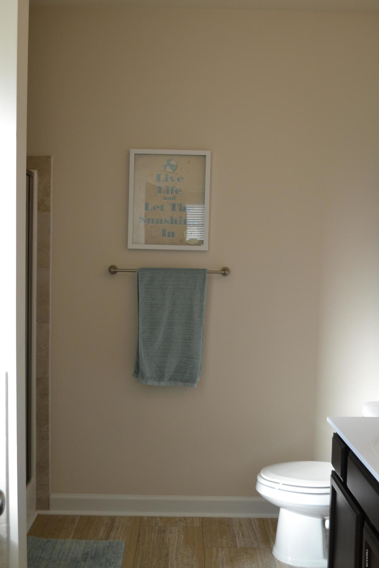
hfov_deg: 34.2
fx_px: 616
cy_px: 284
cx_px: 190
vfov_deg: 49.6
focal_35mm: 39
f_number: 5.6
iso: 400
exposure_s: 1/125
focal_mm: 26
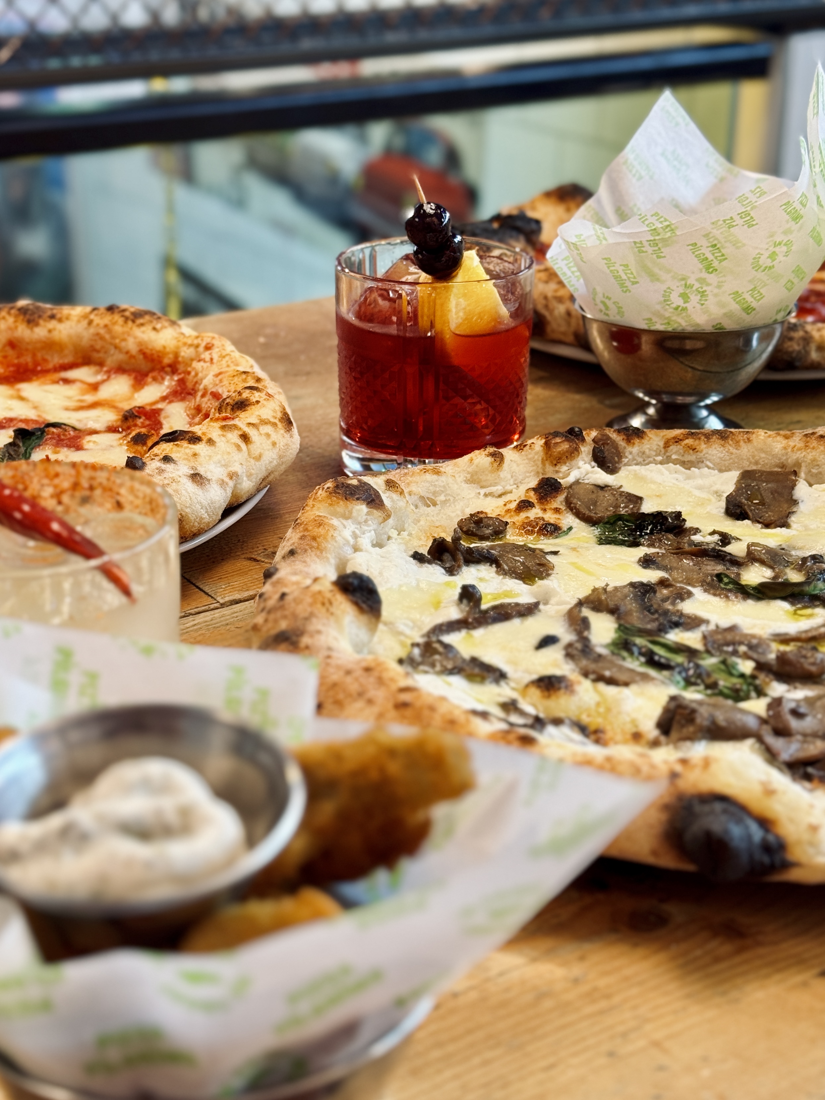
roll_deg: -0.3
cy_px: 550
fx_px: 1525
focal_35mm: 48
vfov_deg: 39.7
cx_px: 412
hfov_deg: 30.3
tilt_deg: -19.7
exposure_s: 1/50
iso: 64
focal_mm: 6.76
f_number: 1.78
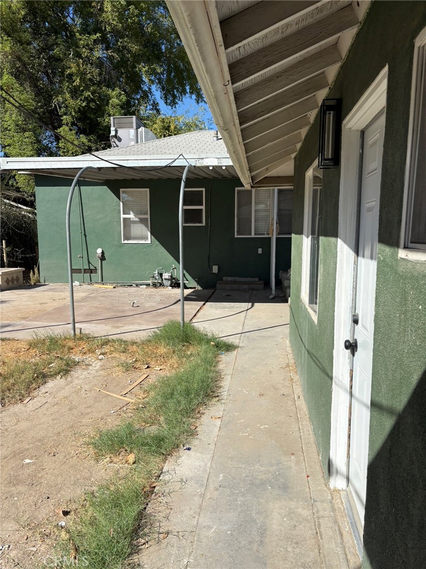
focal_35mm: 26
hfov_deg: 53.1
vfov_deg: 67.3
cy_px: 284
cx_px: 213
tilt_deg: -7.1
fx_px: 427
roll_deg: +0.9
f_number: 1.6
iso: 50
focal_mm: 5.96
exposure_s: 1/4065
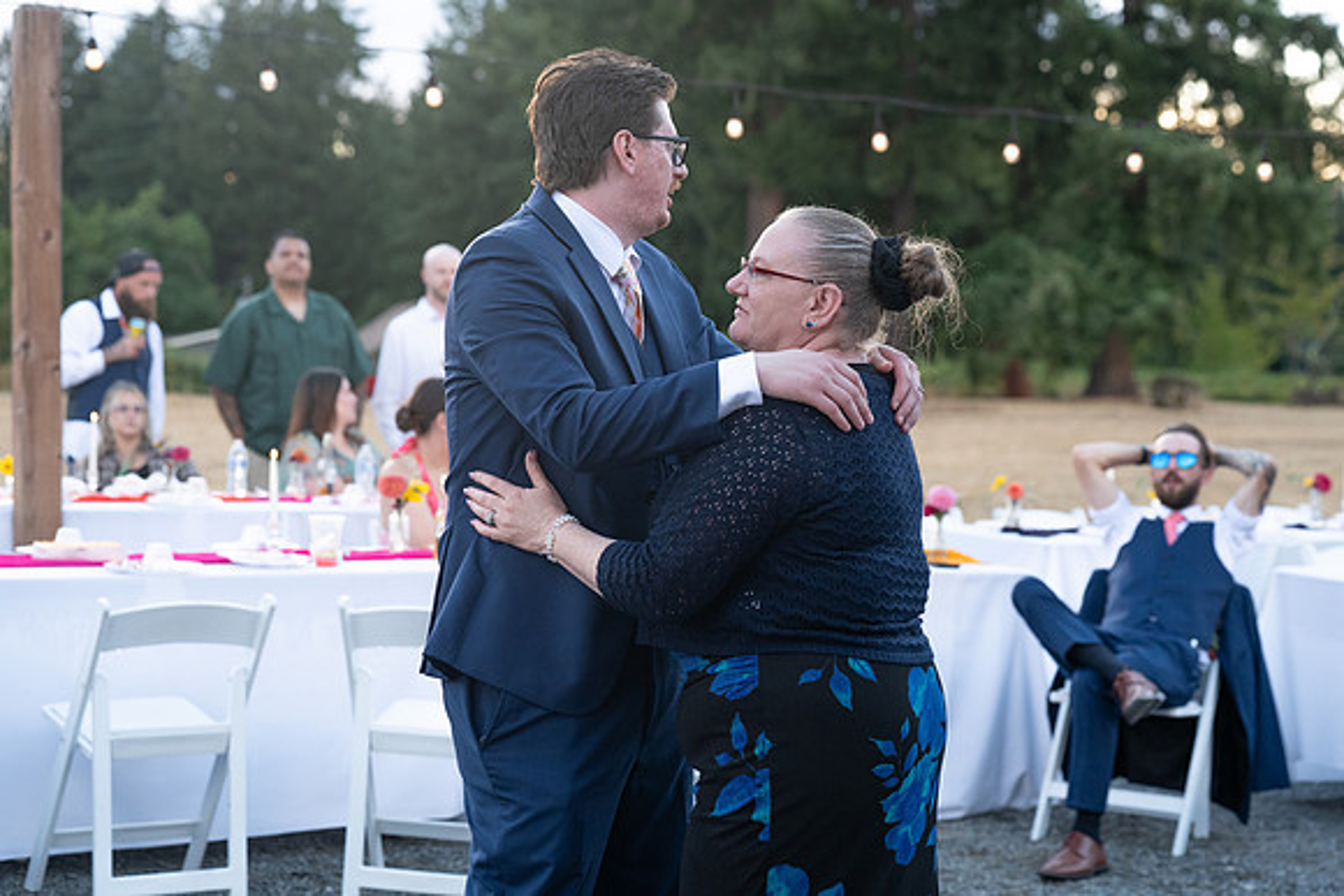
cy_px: 448
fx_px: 2614
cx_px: 672
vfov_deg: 19.5
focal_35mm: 70
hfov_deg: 28.8
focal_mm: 70
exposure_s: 1/500
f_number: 4
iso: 2000
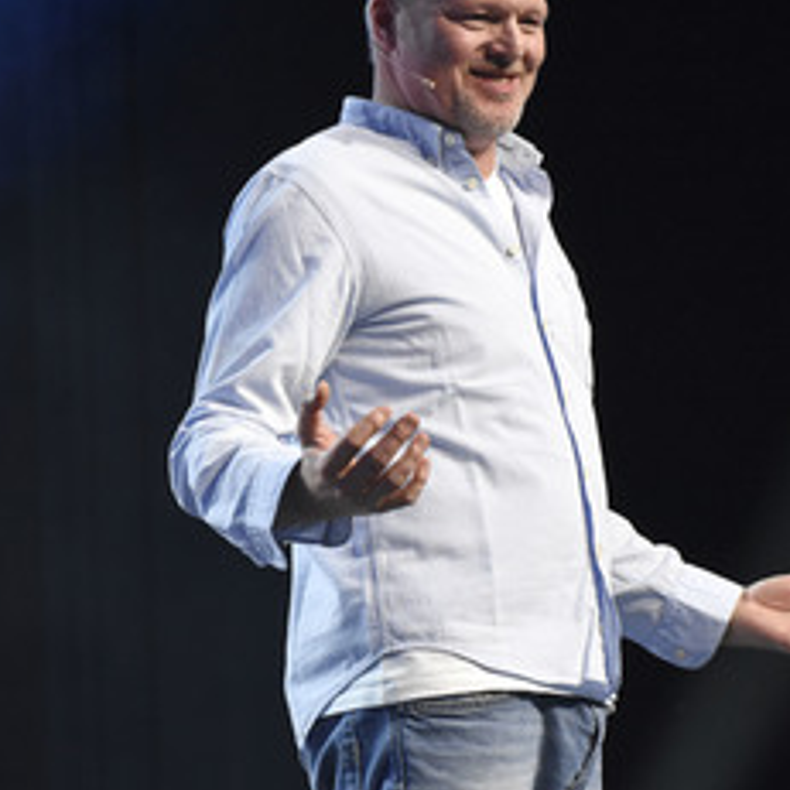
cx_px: 416
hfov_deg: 4.4
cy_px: 373
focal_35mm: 398
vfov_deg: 4.4
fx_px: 10276
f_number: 8
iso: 3200
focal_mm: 160
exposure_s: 1/125
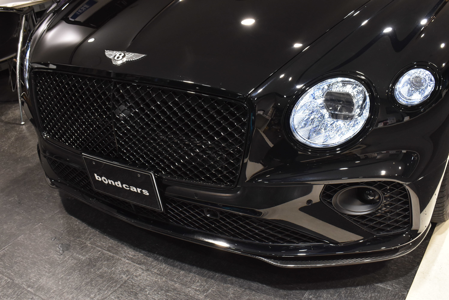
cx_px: 224
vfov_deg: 35.6
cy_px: 150
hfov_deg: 51.3
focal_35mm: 38
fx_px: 468
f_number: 8
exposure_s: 1/40
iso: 1000
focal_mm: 25
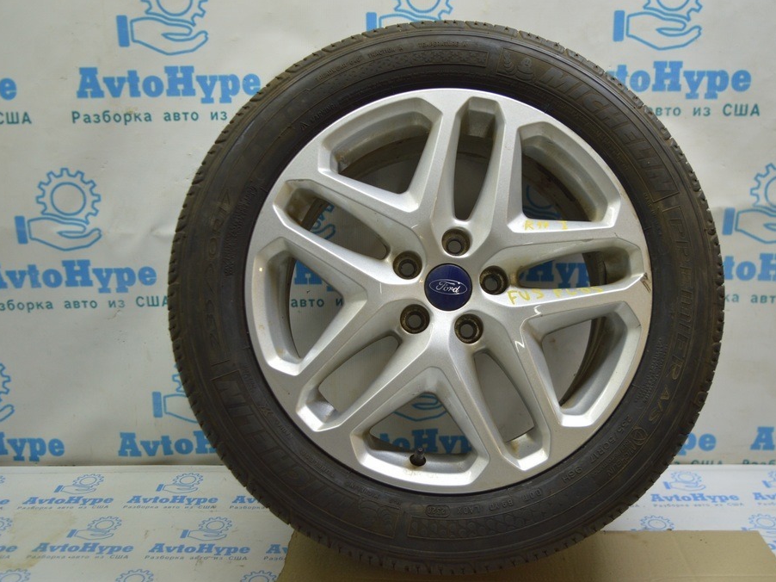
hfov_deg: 51.4
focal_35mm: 36
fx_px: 807
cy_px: 291
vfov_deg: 39.6
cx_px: 403
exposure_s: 1/60
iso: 400
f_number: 3.8
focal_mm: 22
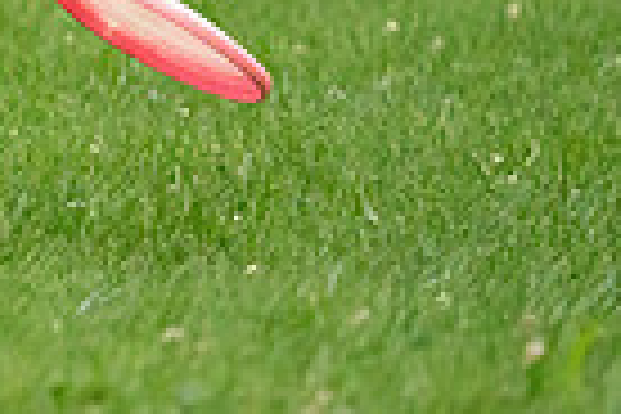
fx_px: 14541
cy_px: -178
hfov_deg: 2.4
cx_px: -616
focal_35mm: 843
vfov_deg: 1.6
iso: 6400
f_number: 5.6
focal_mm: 200
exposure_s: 1/1600
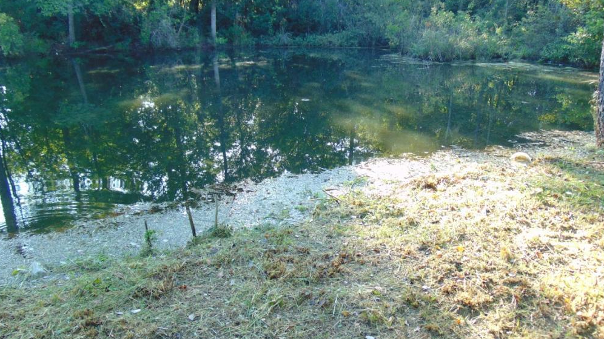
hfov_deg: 67.9
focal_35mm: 28
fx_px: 448
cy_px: 191
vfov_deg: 41.4
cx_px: 303
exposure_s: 1/50
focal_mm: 4.5
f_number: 3
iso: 80
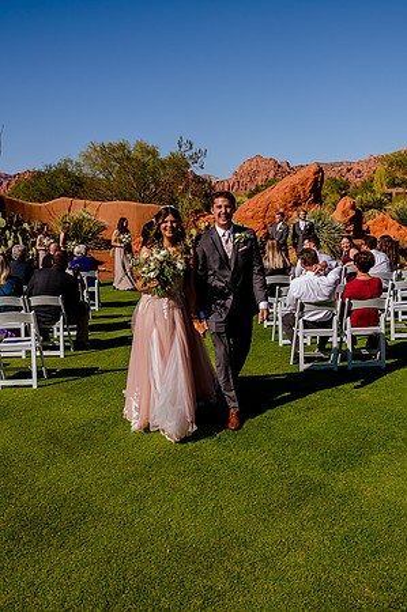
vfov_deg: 50.7
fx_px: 646
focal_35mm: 38
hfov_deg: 35.0
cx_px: 204
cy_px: 306
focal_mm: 38
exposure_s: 1/320
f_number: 10
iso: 125
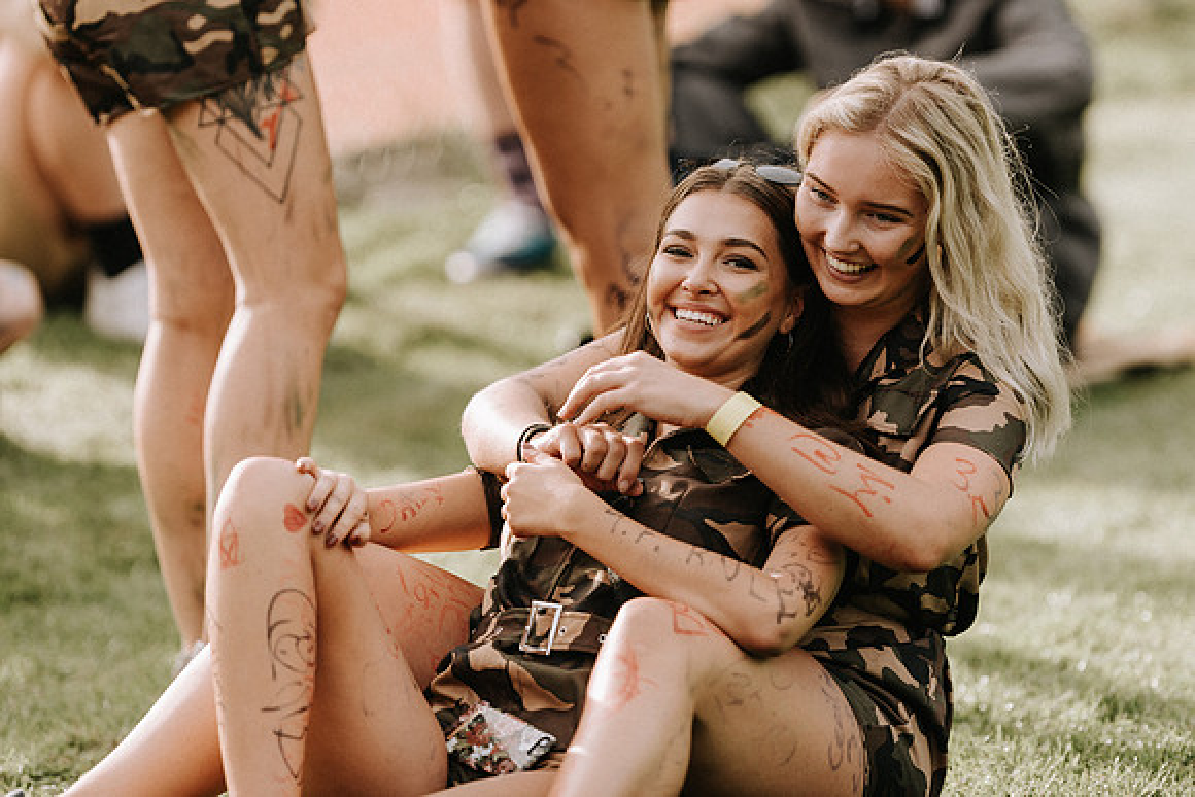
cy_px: 322
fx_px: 7911
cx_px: 712
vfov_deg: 5.8
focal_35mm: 238
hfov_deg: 8.6
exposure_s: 1/800
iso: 100
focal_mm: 200
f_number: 2
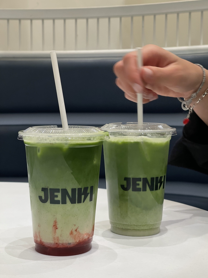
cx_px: 106
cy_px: 137
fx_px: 521
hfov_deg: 22.6
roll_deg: +0.2
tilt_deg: -3.4
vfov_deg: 29.8
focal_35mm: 65
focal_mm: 7.5
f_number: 2.2
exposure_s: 1/100
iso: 125
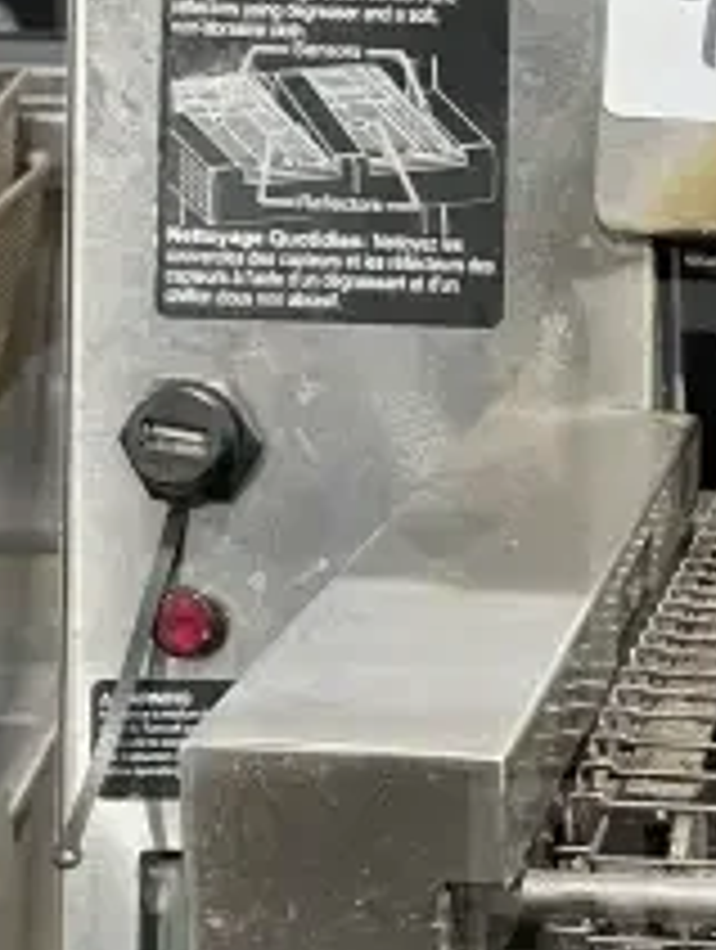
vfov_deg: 19.5
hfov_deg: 14.1
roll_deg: -2.5
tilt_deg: -13.9
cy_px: 637
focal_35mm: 100
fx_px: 2750
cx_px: 973
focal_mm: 4.2
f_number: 1.6
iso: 250
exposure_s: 1/60
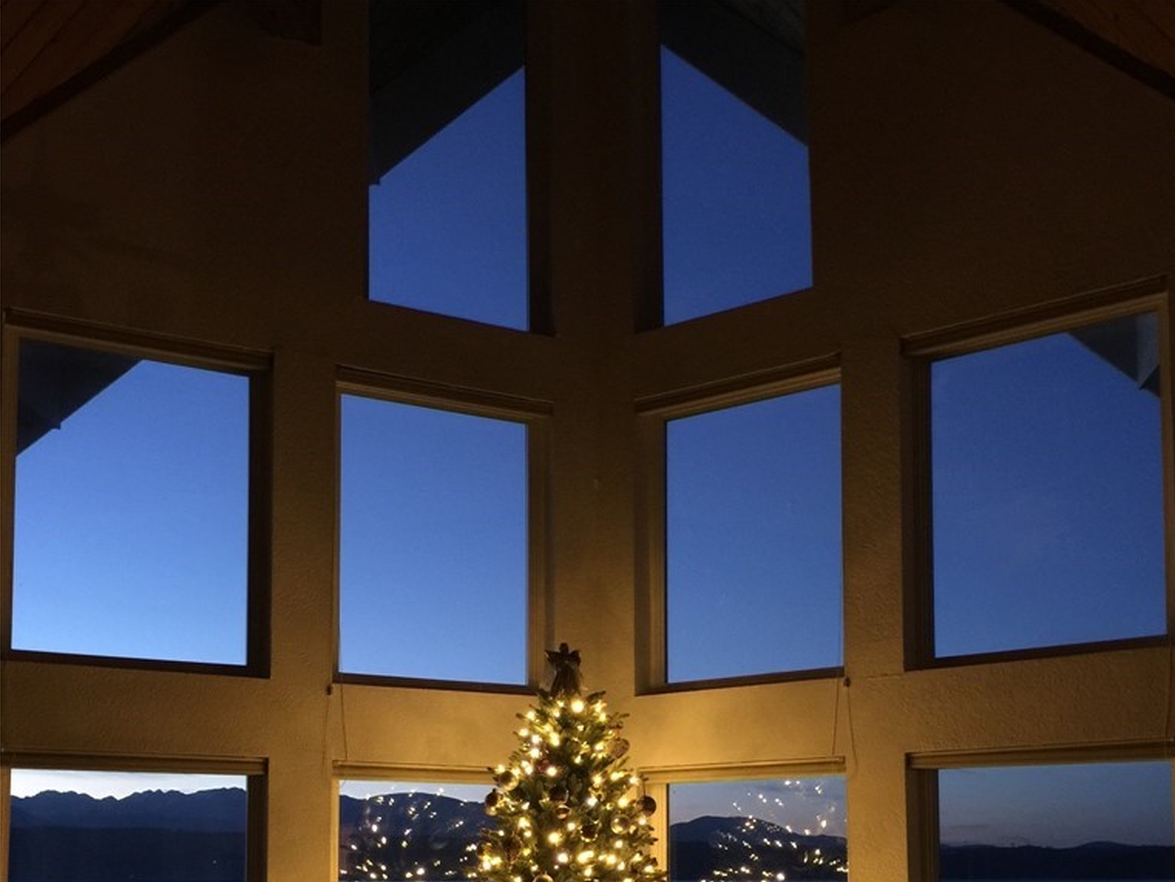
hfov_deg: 47.9
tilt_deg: +4.2
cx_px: 591
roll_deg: +0.1
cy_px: 786
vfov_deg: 34.8
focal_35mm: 39
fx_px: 1324
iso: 80
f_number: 2.2
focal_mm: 4.15
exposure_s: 1/4
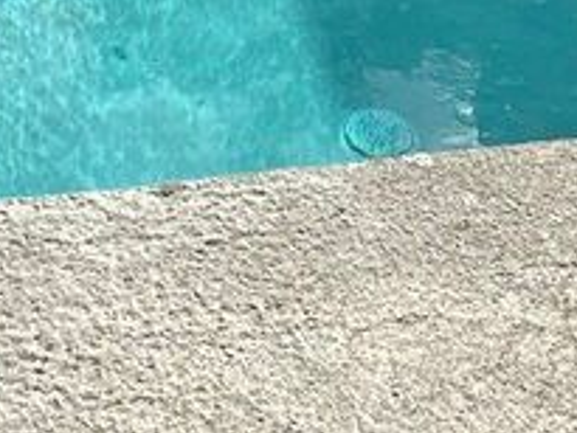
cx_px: 118
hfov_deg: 23.5
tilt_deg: -0.8
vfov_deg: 13.1
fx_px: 1368
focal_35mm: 82
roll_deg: +1.0
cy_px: -633
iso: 40
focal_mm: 2.22
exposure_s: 1/1043
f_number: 2.2
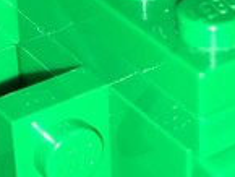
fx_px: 1223
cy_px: 231
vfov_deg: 8.2
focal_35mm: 180
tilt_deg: -40.9
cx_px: 203
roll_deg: -1.6
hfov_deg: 10.9
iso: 25
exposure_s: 1/100
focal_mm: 4.15
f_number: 2.2
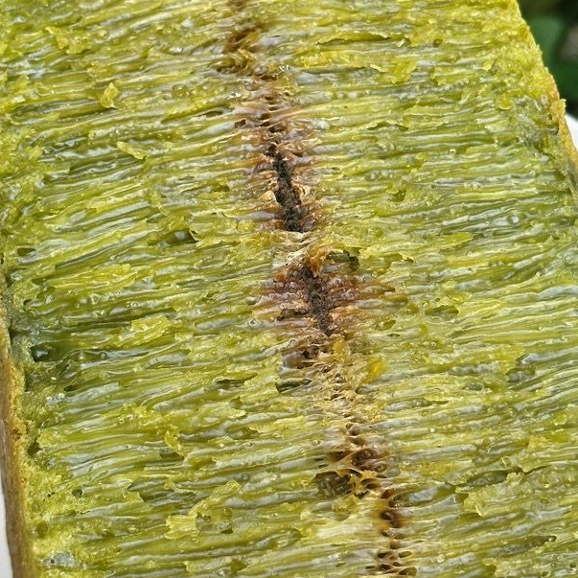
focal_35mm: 90
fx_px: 1700
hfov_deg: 19.3
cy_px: 296
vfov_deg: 19.3
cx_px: 324
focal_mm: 6.86
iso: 80
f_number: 1.78
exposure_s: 1/121
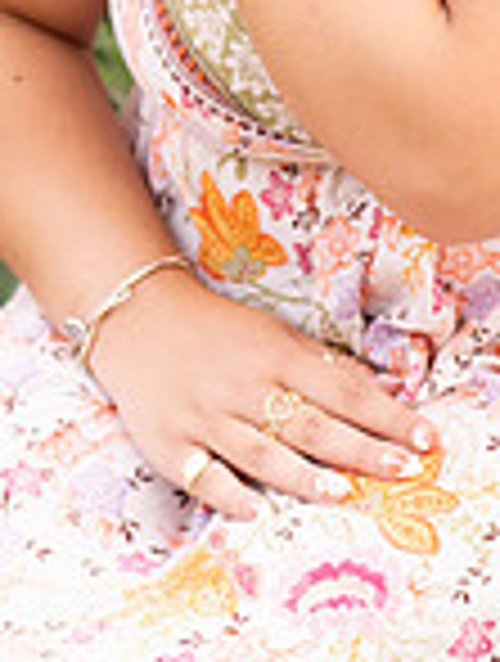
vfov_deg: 7.4
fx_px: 5043
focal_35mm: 263
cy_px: -189
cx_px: 473
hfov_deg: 5.7
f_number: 2
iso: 125
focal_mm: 43
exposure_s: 1/500
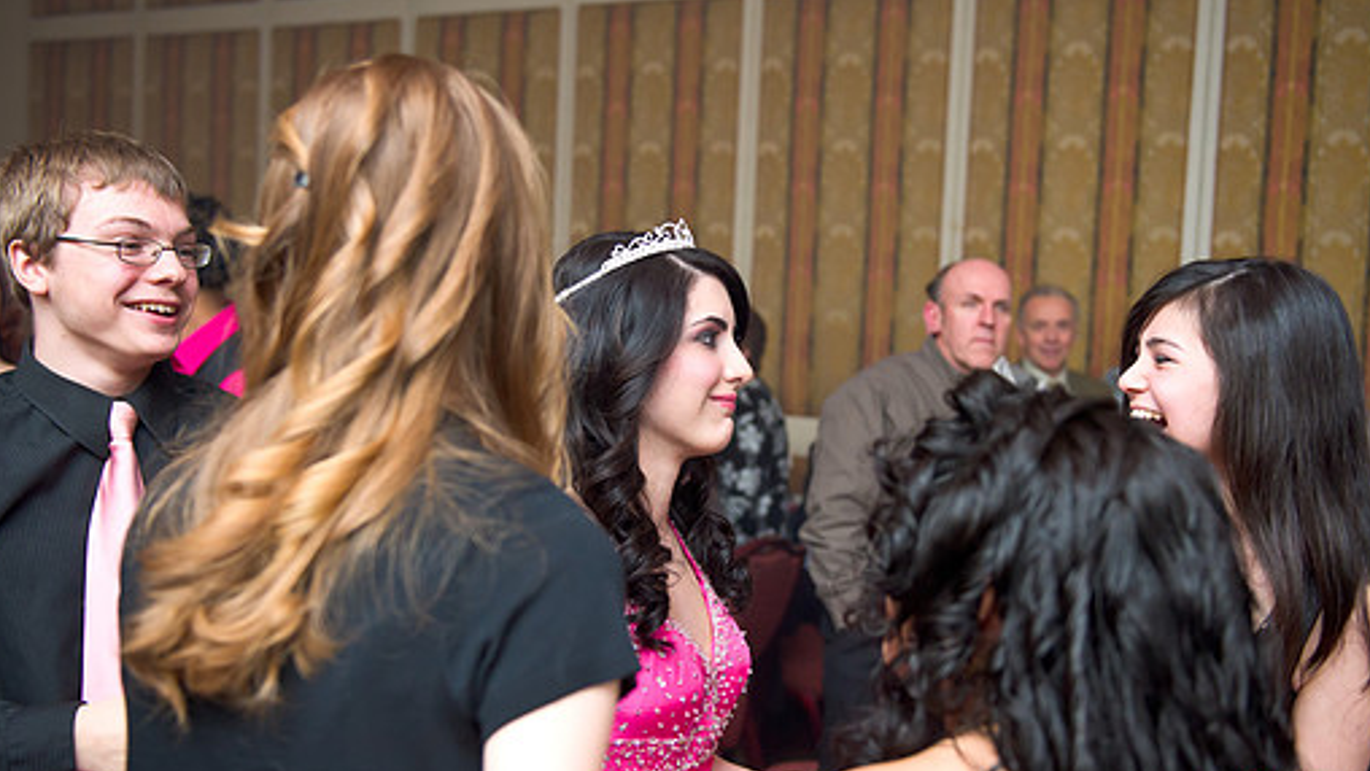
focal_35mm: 43
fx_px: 1562
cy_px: 402
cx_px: 701
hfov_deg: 47.3
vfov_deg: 27.7
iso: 1600
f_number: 3.2
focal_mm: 36
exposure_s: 1/100
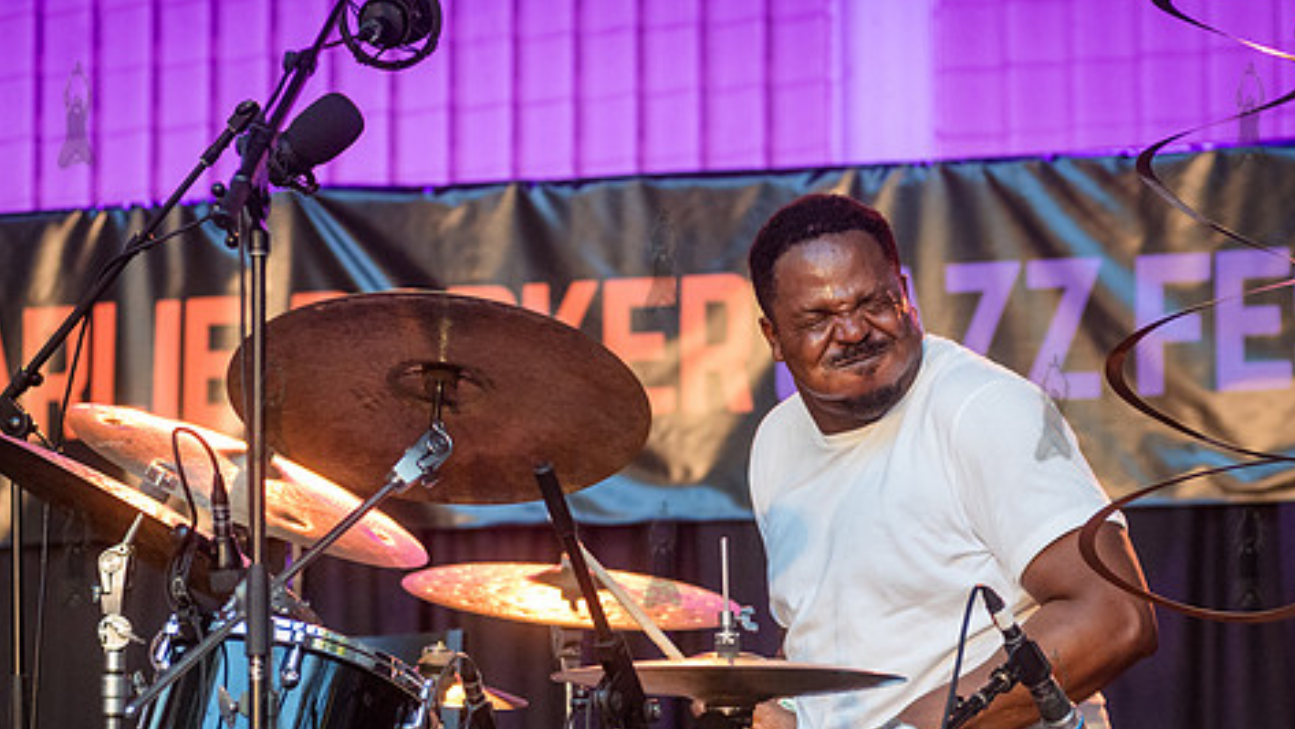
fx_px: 4223
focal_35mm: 123
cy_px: 550
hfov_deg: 17.4
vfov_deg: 9.8
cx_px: 809
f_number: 4
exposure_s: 1/1000
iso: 3200
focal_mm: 80
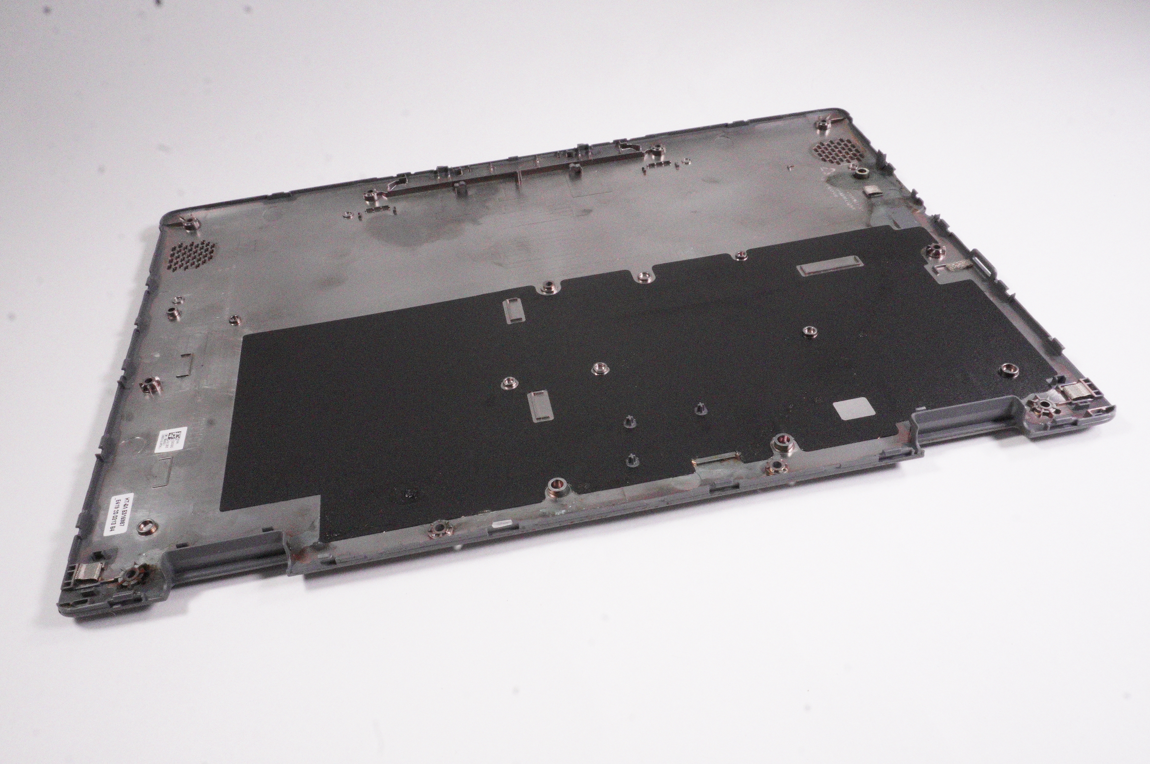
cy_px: 382
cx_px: 575
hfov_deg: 64.6
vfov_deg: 45.6
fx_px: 910
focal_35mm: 28
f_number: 22
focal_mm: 19
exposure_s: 1/250
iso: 10000
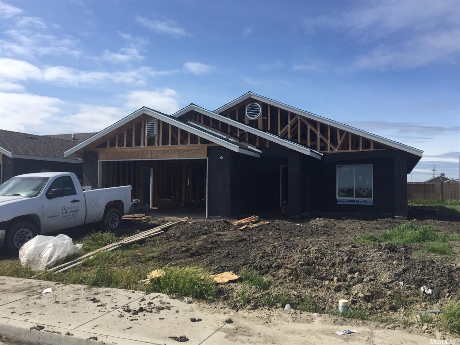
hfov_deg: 61.7
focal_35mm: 29
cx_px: 230
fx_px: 385
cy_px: 172
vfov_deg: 48.2
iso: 32
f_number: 2.2
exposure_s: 1/2083
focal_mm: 4.15
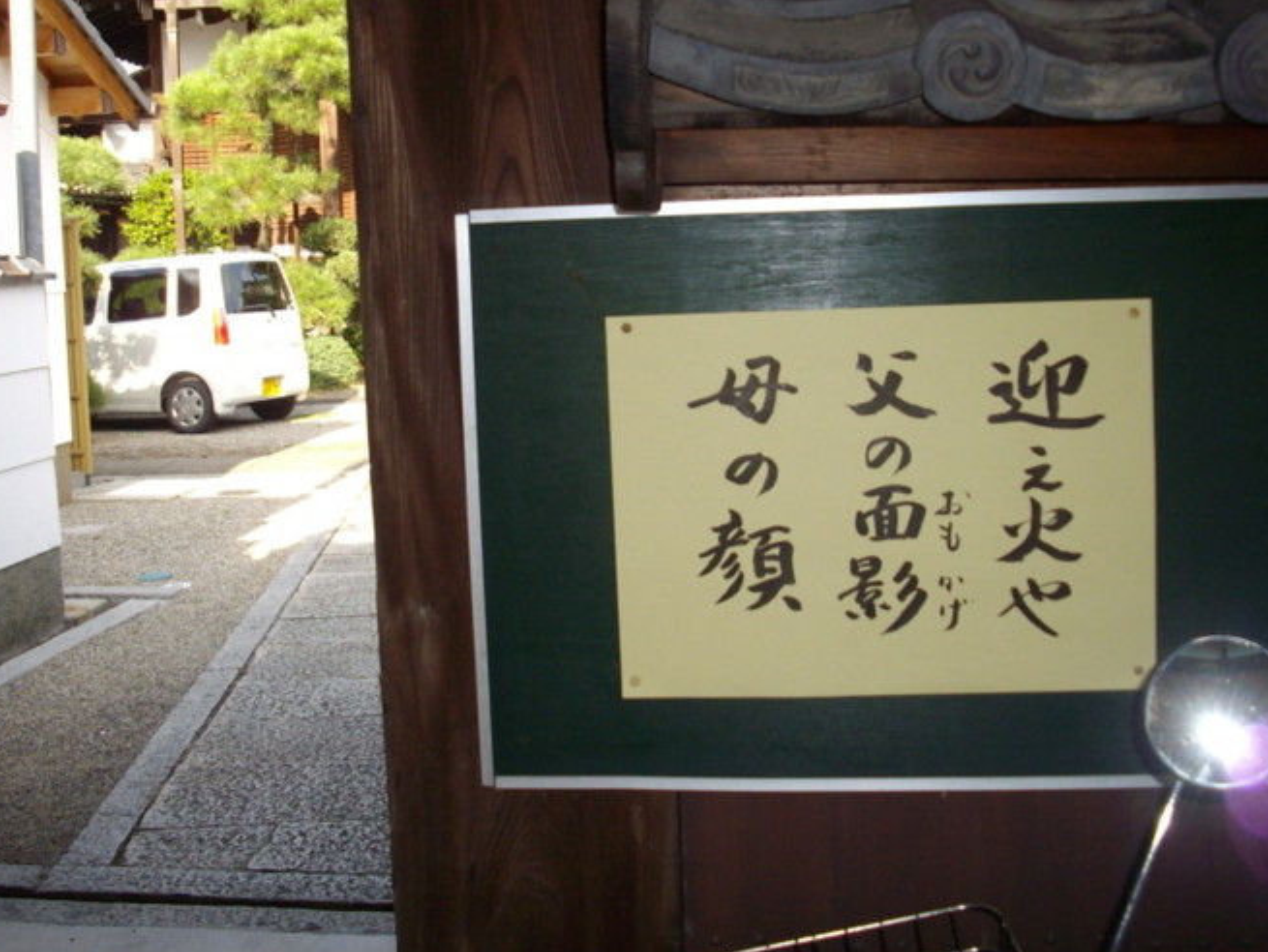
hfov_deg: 39.6
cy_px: 352
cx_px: 643
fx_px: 1759
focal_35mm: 48
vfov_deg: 30.2
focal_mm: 6.2
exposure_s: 1/200
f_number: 2.8
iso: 80
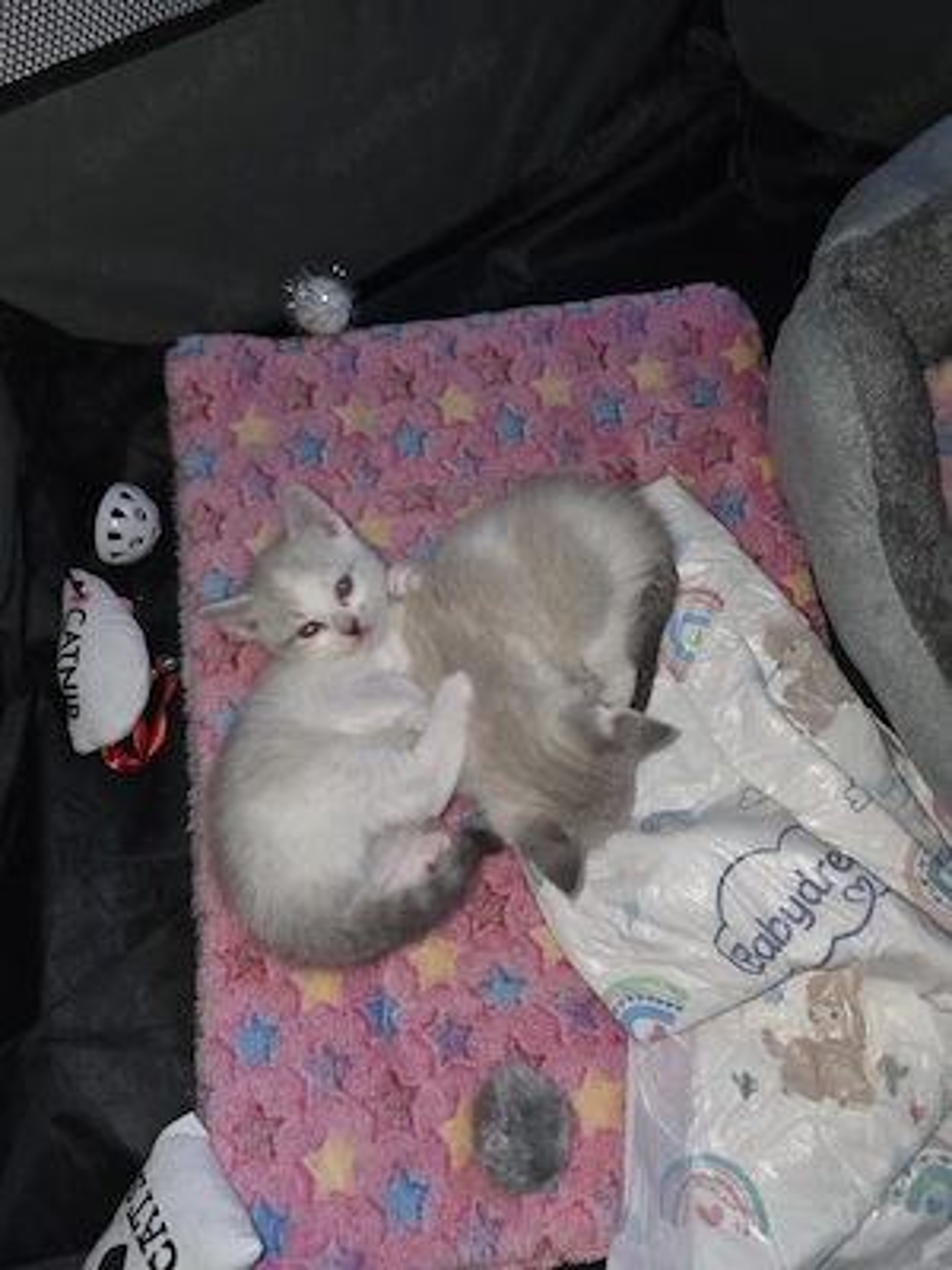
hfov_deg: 58.9
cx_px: 476
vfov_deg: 73.9
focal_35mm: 23
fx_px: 843
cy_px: 635
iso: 2000
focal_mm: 6.3
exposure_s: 1/23.8
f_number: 1.7
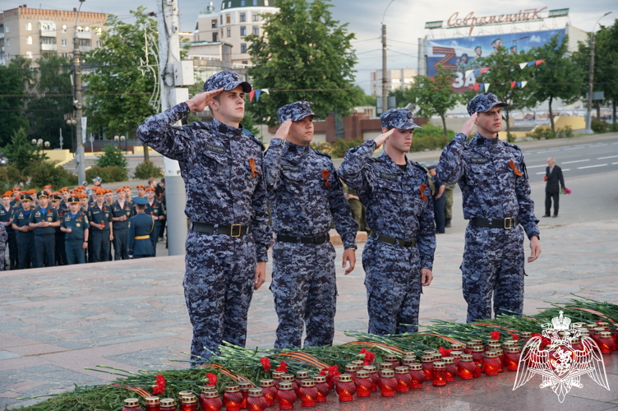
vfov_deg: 21.0
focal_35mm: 64
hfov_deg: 31.2
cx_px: 309
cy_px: 206
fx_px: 1106
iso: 500
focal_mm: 43
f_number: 5
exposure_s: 1/160
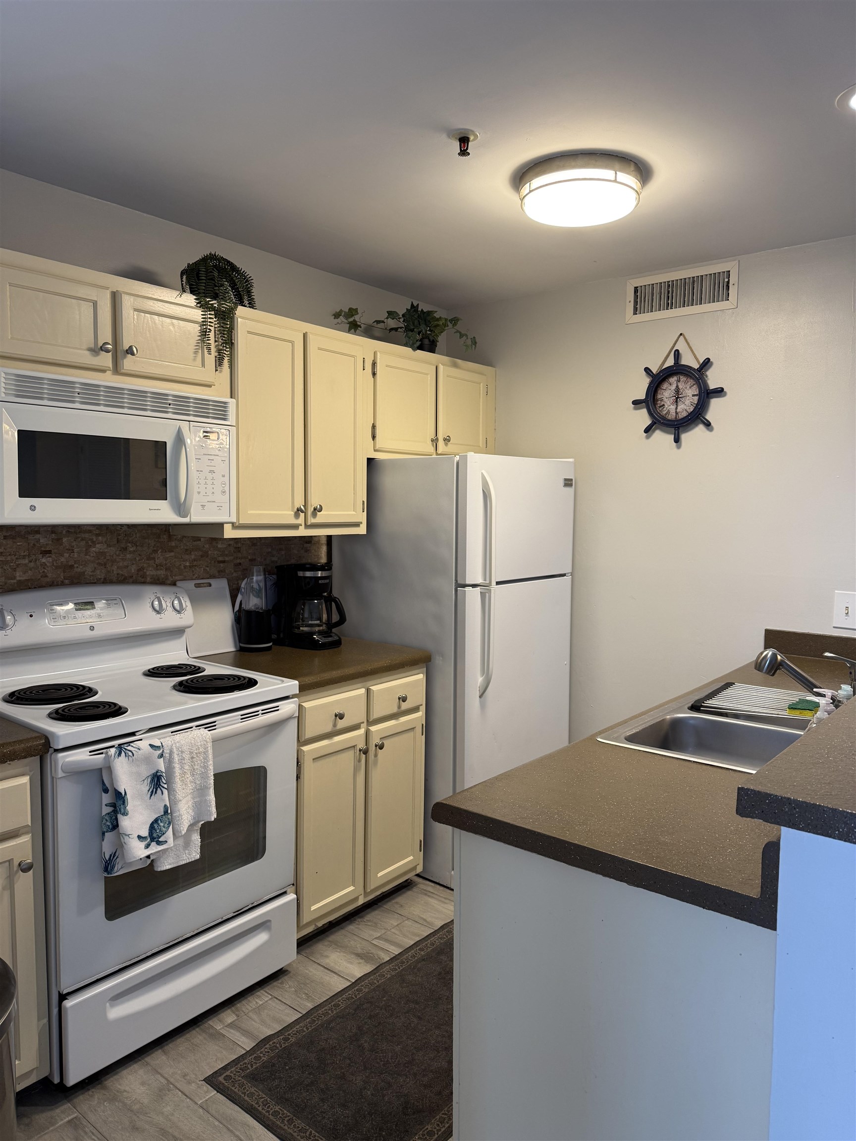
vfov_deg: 71.6
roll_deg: -0.9
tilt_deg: -4.4
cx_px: 428
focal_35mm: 24
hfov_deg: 56.8
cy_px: 570
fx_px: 791
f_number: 1.78
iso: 125
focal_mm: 6.76
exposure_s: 1/60
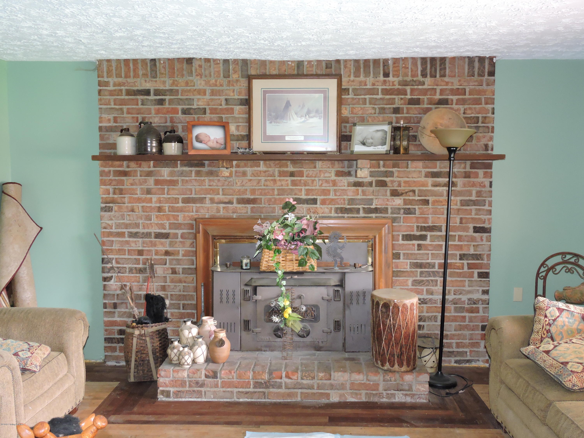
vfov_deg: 42.9
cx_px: 292
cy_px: 219
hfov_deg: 55.4
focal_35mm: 33
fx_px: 557
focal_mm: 5.9
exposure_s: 1/15
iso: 560
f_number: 3.6
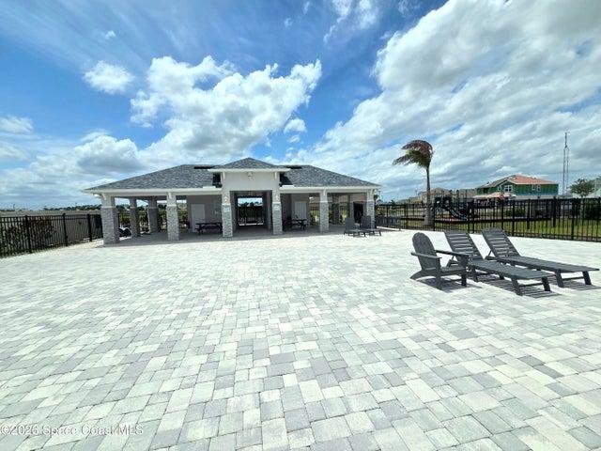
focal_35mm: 13
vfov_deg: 89.9
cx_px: 300
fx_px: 226
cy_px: 226
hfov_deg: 106.2
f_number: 2.2
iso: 50
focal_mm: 2.2
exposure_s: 1/10000
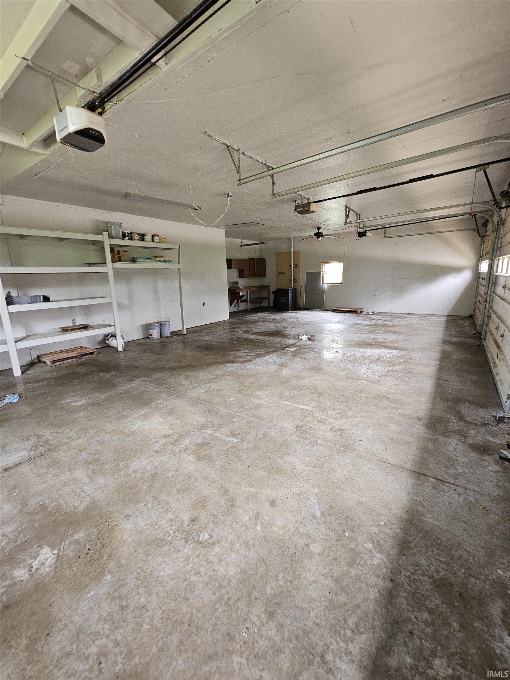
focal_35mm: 13
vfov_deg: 106.2
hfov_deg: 89.9
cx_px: 255
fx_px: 255
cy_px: 340
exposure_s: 1/60
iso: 400
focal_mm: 2.2
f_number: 2.2
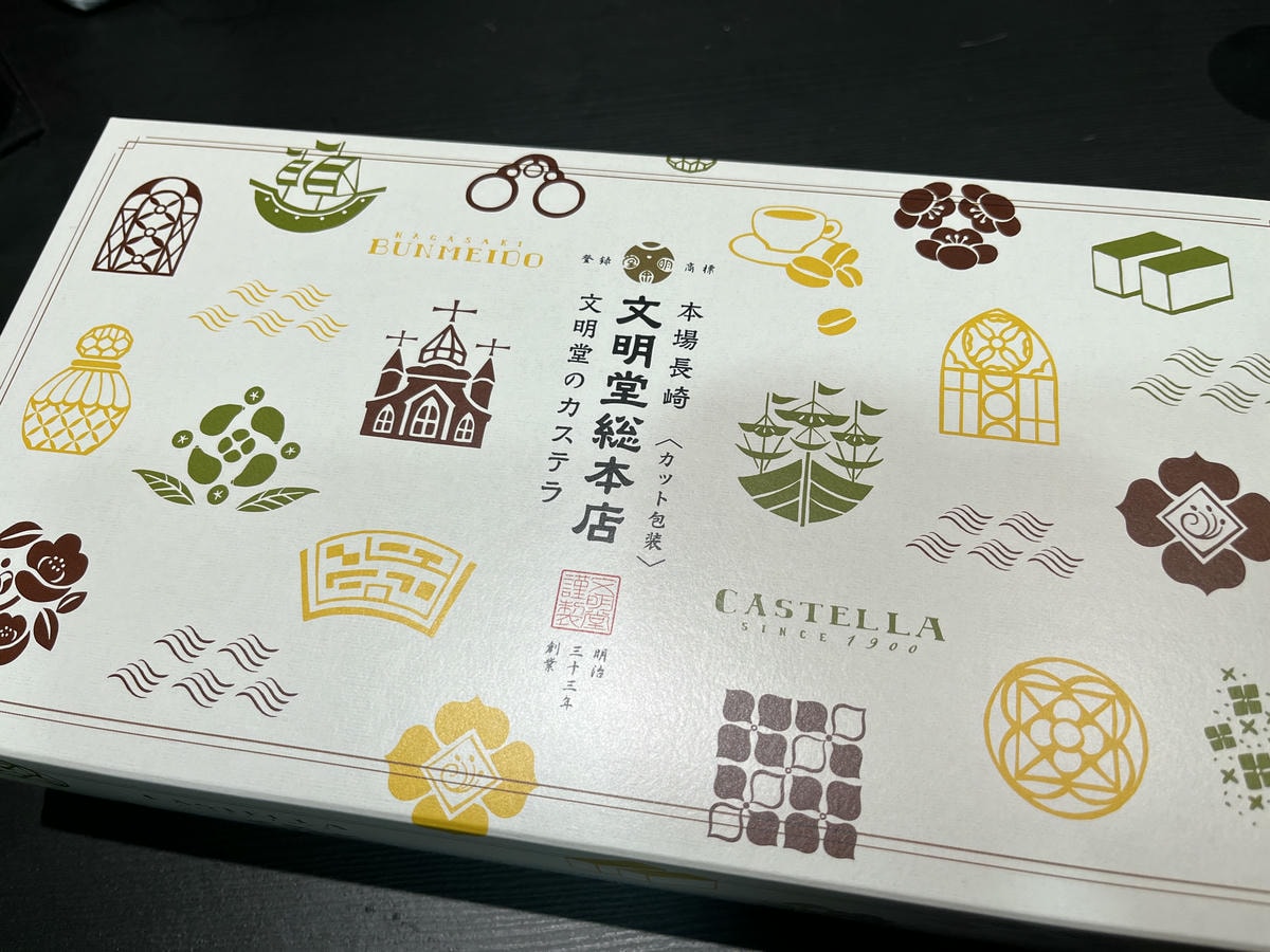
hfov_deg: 67.3
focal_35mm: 26
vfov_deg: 53.1
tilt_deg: -64.3
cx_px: 635
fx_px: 954
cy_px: 476
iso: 64
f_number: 1.6
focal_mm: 5.1
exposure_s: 1/120
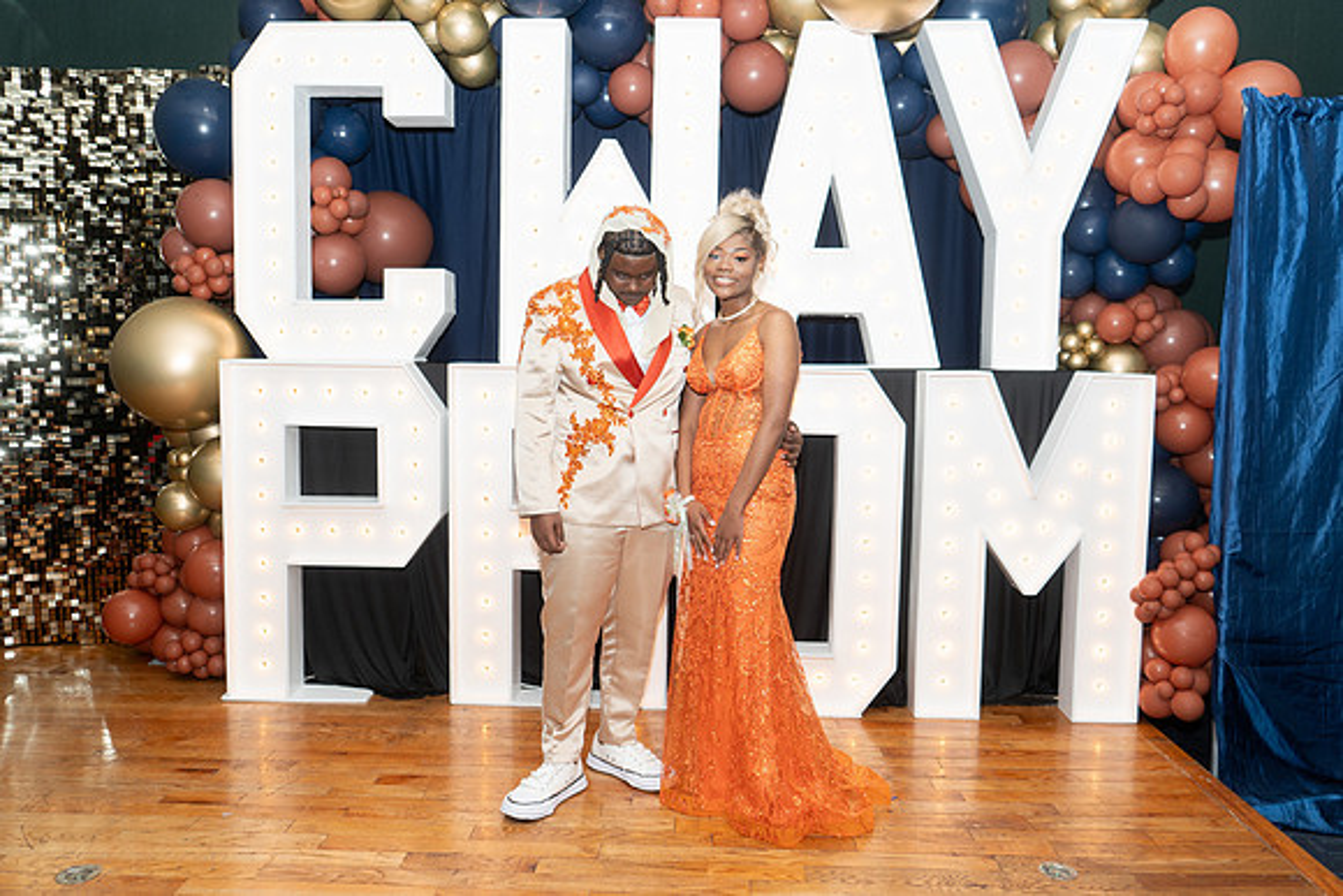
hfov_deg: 65.5
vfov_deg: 46.4
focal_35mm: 28
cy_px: 448
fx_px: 1045
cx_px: 672
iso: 320
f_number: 3.5
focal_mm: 28
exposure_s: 1/125
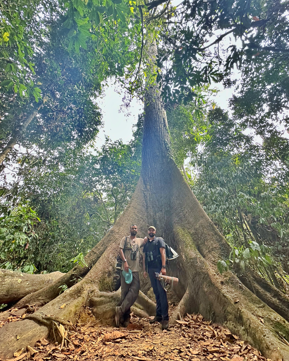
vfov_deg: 96.8
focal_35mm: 15
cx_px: 143
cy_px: 175
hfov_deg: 84.0
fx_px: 160
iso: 320
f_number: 2.2
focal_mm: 2.22
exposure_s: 1/82
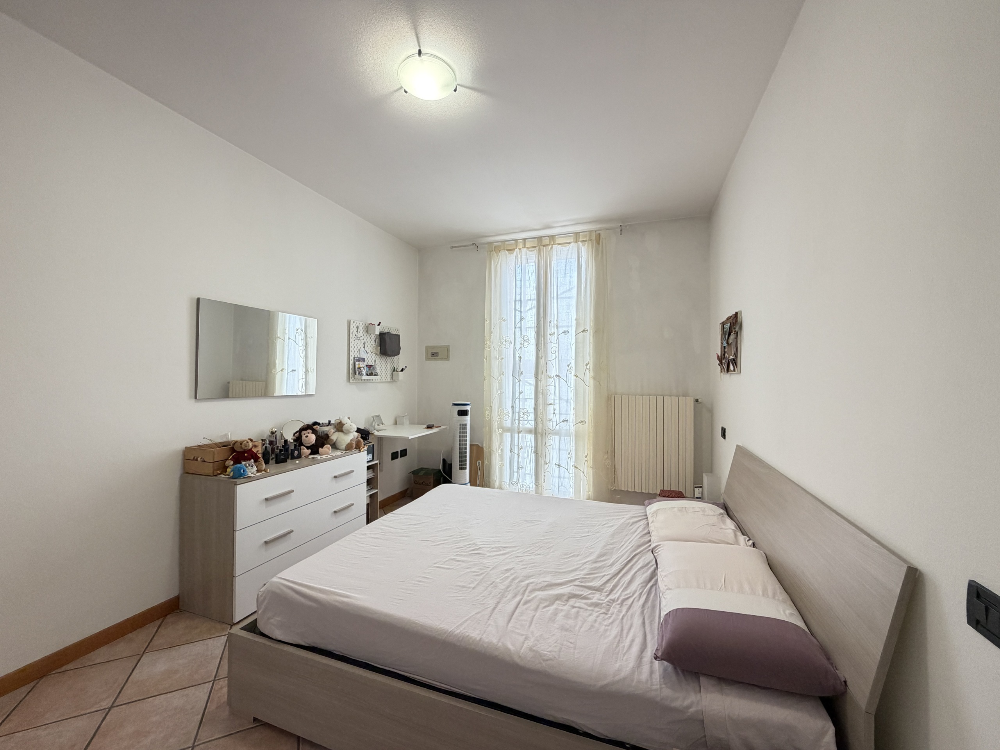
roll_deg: +0.4
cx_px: 500
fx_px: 404
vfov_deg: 85.7
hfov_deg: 102.1
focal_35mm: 14
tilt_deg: +0.6
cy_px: 375
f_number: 2.2
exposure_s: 1/50
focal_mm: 2.22
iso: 250
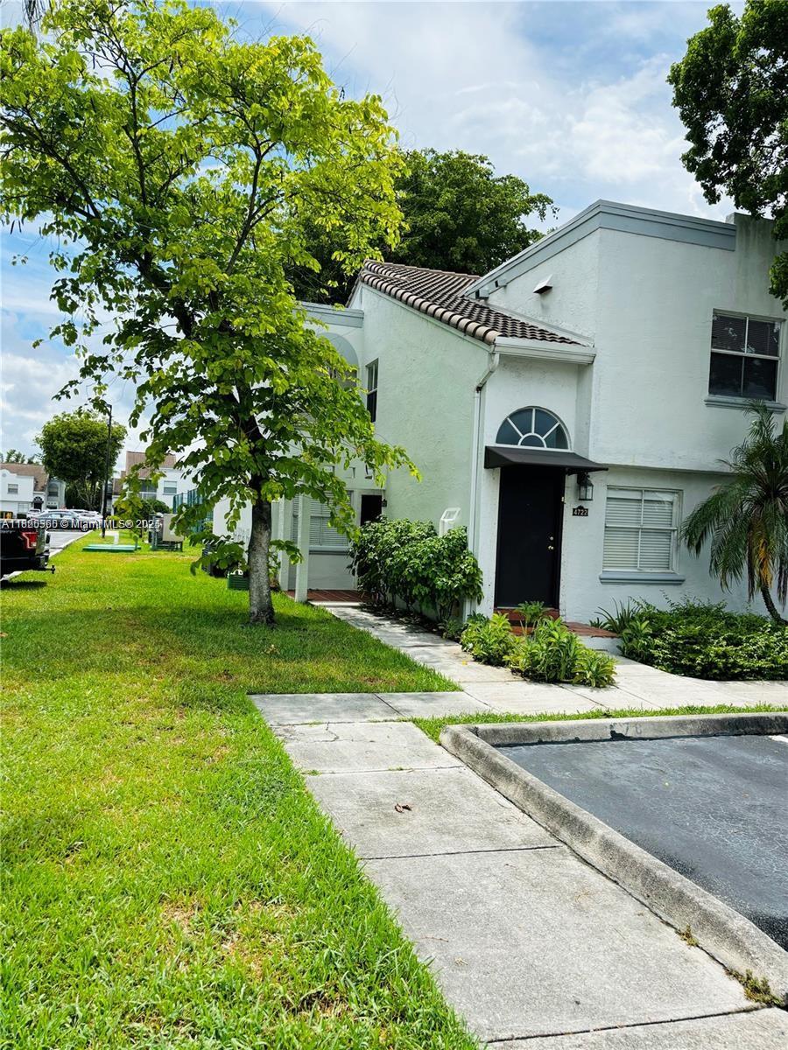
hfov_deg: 53.1
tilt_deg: +0.6
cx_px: 394
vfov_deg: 67.3
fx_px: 789
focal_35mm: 26
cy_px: 525
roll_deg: -3.0
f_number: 1.6
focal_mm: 5.96
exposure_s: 1/2857
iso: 50
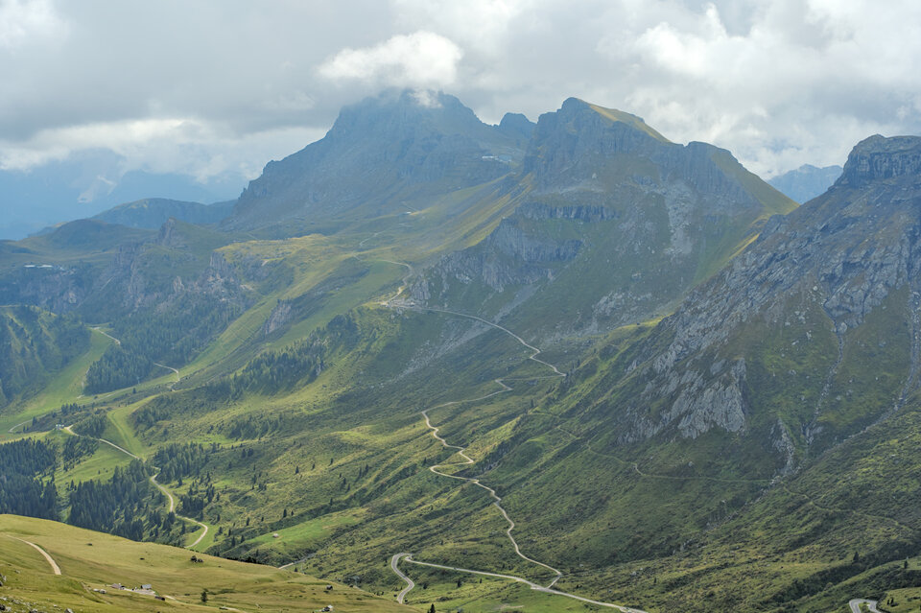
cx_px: 460
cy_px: 306
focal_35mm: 75
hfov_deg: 27.0
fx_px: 1918
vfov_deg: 18.2
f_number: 8
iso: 500
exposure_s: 1/1250
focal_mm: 75
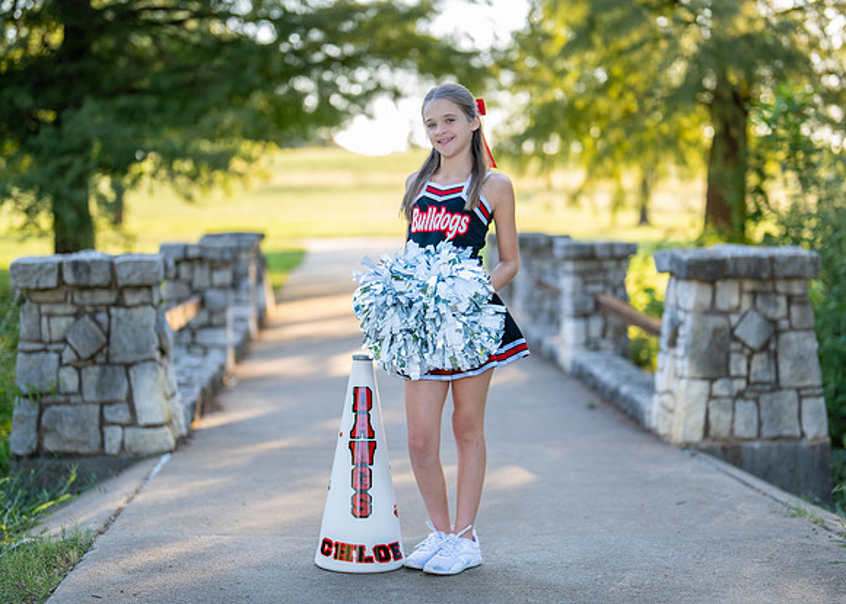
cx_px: 448
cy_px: 302
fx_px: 1548
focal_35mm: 64
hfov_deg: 30.6
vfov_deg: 22.1
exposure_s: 1/1250
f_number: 1.2
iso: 250
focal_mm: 50
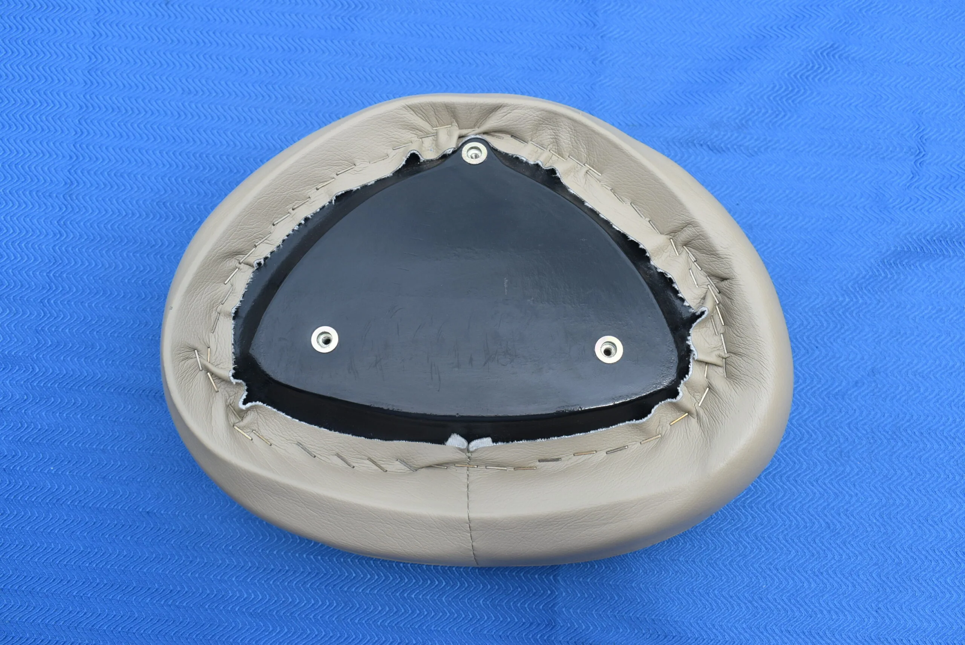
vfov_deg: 38.4
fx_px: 925
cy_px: 322
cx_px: 482
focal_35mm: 34
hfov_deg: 55.1
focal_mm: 23
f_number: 8
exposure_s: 1/400
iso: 200
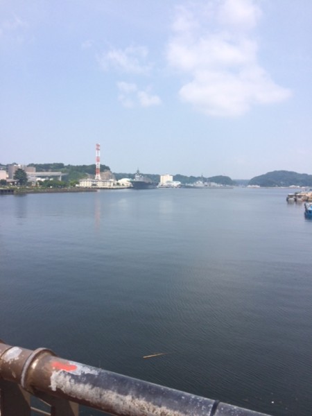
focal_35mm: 30
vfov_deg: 60.0
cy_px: 208
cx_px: 156
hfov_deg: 46.8
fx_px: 361
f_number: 2.2
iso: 40
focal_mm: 4.12
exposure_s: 1/2564
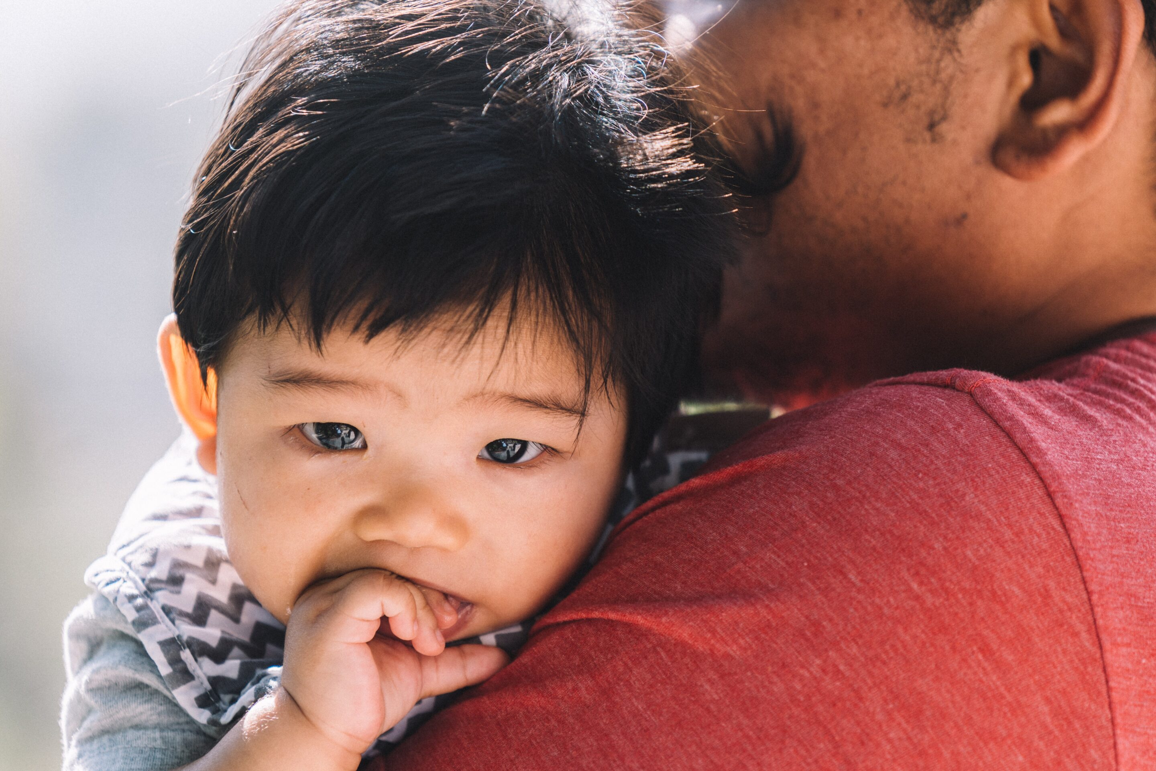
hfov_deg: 10.3
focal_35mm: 200
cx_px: 578
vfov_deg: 6.9
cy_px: 386
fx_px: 6422
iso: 100
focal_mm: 200
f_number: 4
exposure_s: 1/320
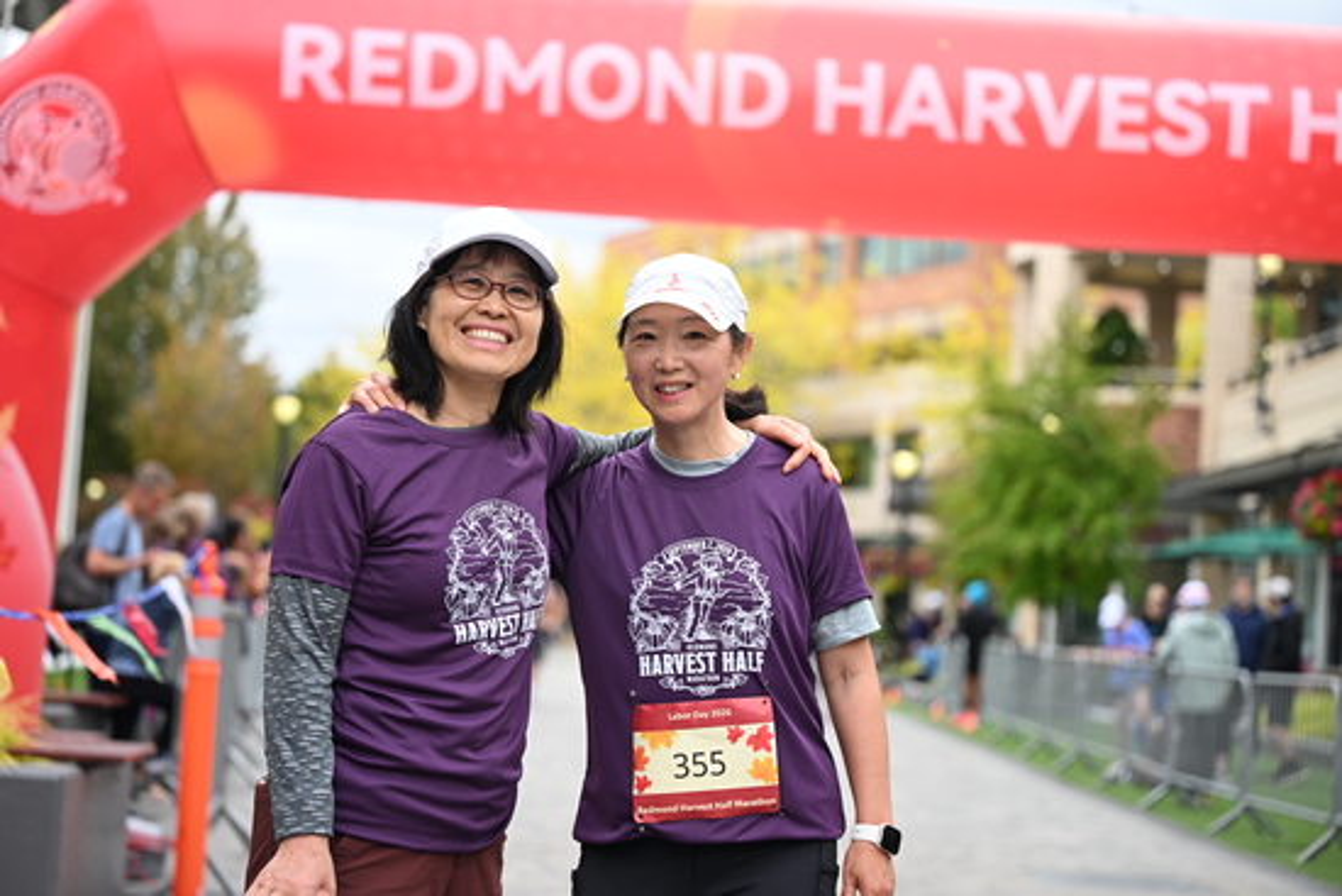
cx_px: 671
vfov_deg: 19.5
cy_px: 448
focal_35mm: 70
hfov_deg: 28.8
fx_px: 2610
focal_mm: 70
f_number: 2.8
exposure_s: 1/2000
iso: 640
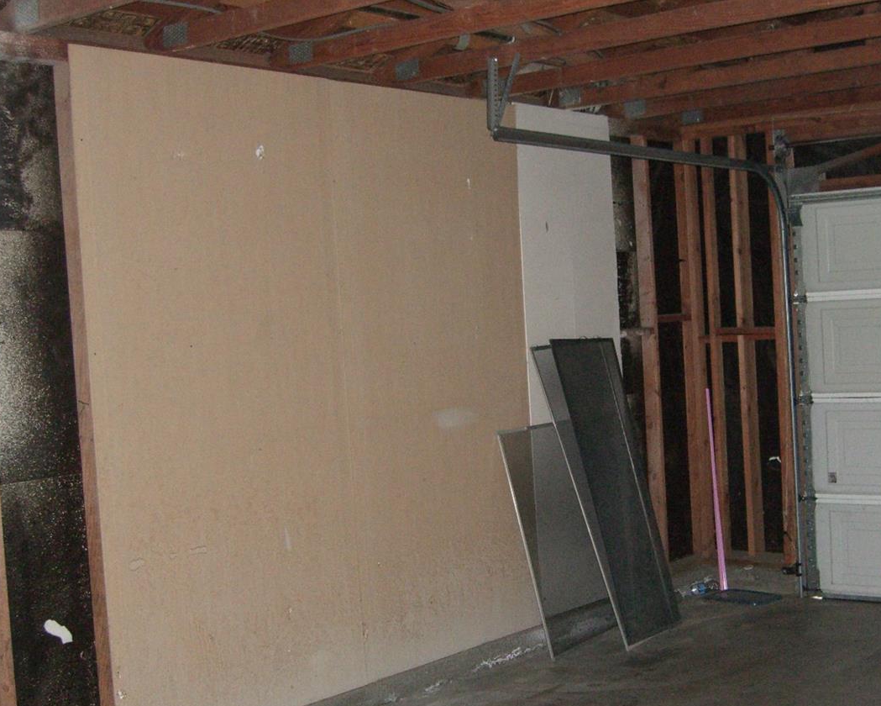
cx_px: 564
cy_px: 391
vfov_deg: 28.6
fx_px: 1382
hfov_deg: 35.1
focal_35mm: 53
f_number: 2.8
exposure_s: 1/60
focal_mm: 7.9
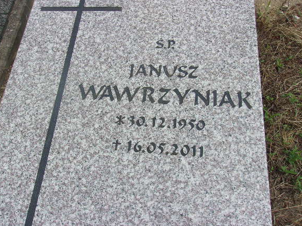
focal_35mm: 30
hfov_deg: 59.9
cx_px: 146
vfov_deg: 46.7
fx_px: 262
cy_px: 102
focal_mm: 4.9
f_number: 10.4
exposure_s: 1/90
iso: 80
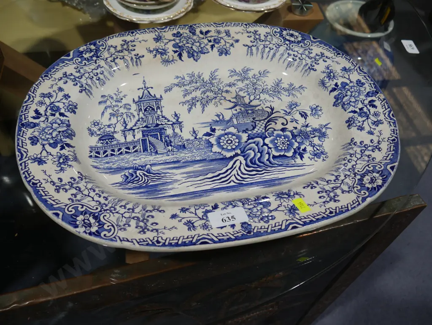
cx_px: 216
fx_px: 375
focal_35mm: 30
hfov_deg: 59.9
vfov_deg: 46.8
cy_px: 162
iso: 200
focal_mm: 15
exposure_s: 1/100
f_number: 4.5
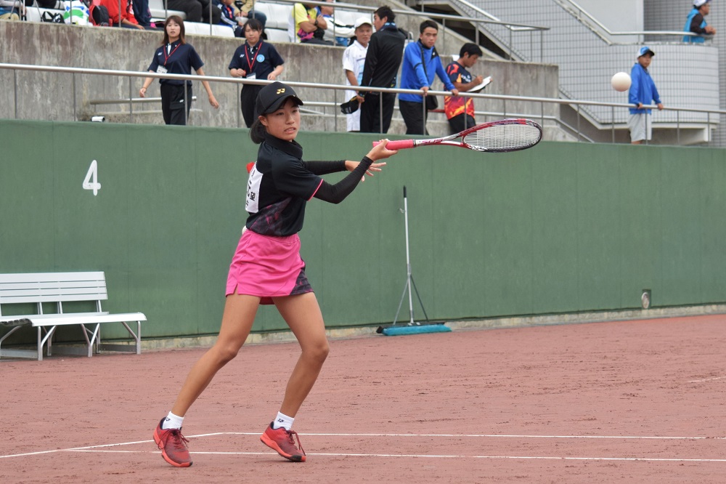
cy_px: 242
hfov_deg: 19.5
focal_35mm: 105
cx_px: 363
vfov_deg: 13.0
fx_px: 2117
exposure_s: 1/1600
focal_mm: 70
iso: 640
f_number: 4.5
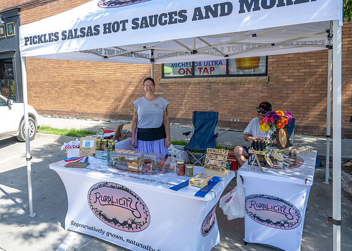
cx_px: 138
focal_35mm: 28
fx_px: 285
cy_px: 113
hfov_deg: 62.8
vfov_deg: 47.5
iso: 200
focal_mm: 24
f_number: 6.3
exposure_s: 1/200
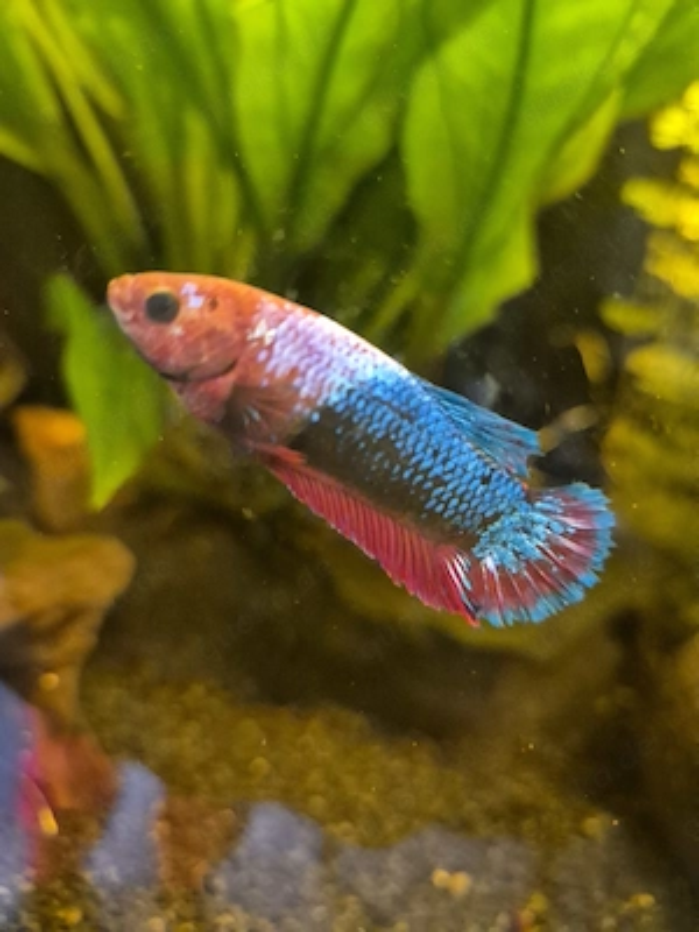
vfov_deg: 73.9
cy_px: 466
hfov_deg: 58.9
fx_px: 619
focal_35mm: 23
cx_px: 350
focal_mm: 5.4
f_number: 1.8
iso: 2500
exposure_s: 1/100
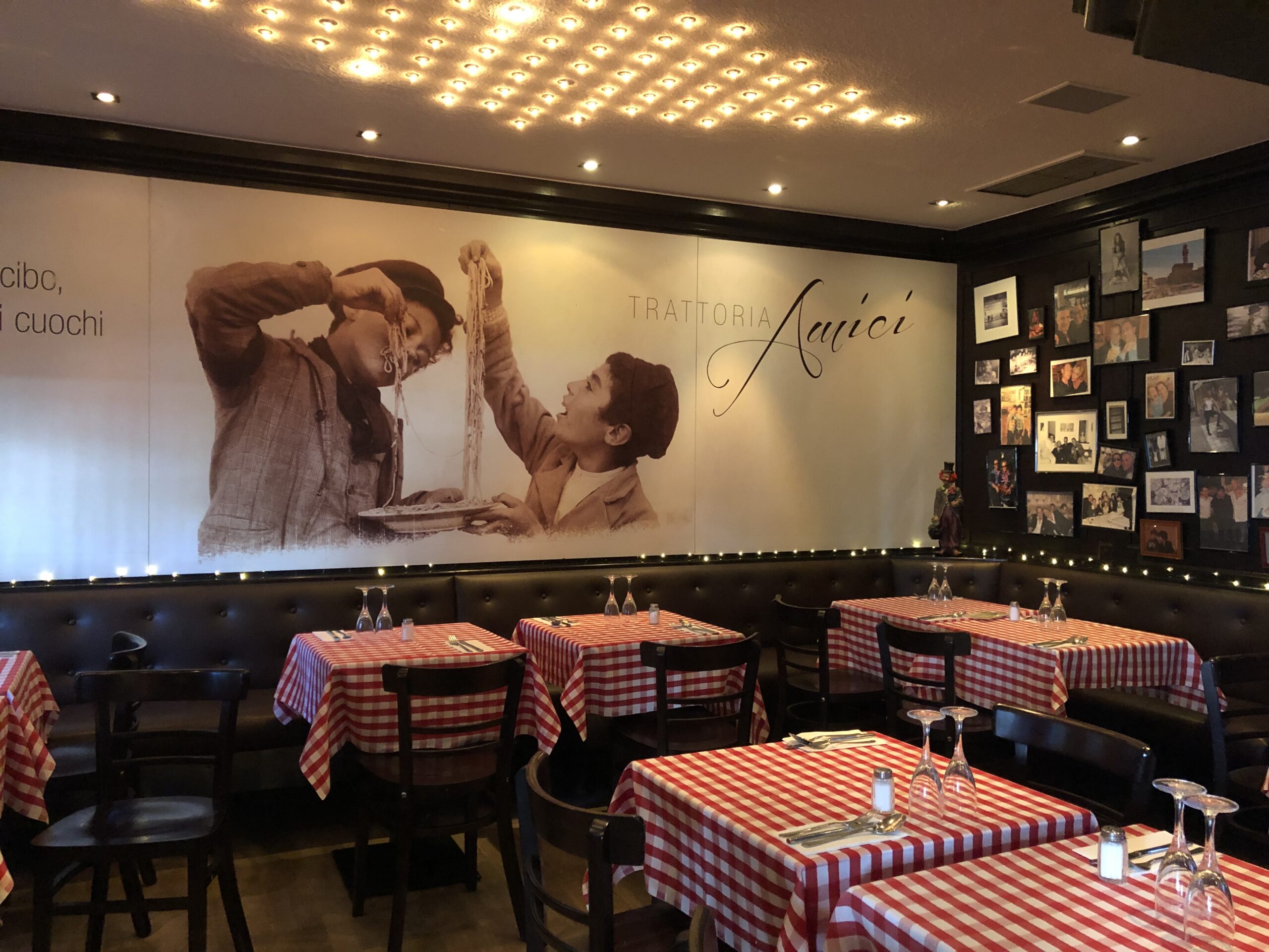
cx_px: 634
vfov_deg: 49.7
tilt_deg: -0.3
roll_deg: +0.1
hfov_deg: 63.4
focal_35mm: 28
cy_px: 476
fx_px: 1026
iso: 100
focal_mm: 4
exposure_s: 1/5
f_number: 1.8
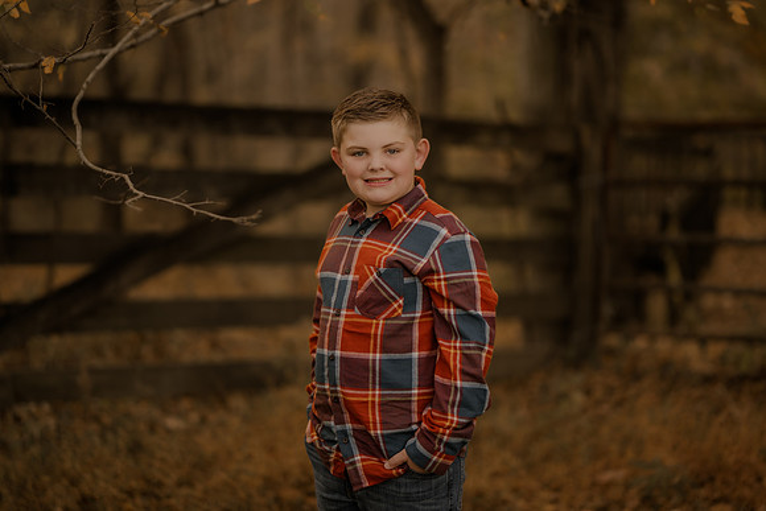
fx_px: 1809
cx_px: 383
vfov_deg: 16.1
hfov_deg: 23.9
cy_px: 256
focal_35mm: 85
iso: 200
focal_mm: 85
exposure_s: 1/400
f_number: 1.4
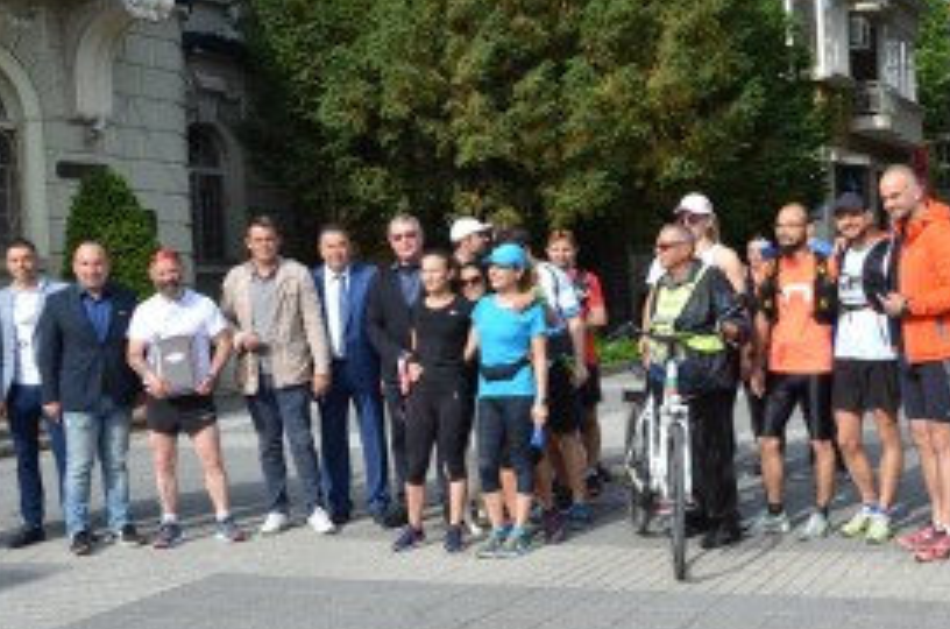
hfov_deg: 37.3
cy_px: 306
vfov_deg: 25.4
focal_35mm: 53
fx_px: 1395
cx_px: 622
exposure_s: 1/500
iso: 800
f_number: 11
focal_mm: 24
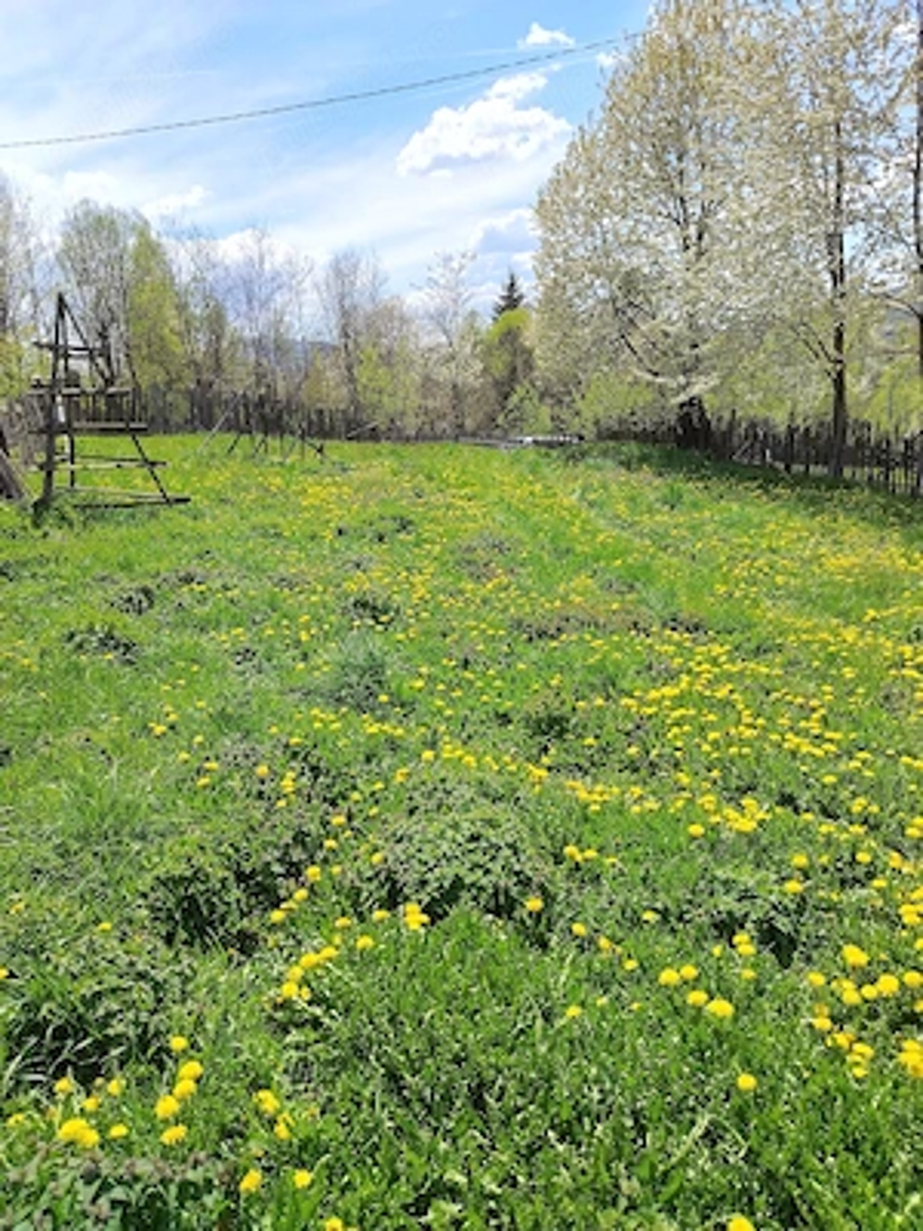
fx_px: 853
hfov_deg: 56.8
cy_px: 616
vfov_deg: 71.6
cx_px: 462
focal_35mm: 24
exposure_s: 1/1207
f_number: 1.75
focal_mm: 5.25
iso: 100
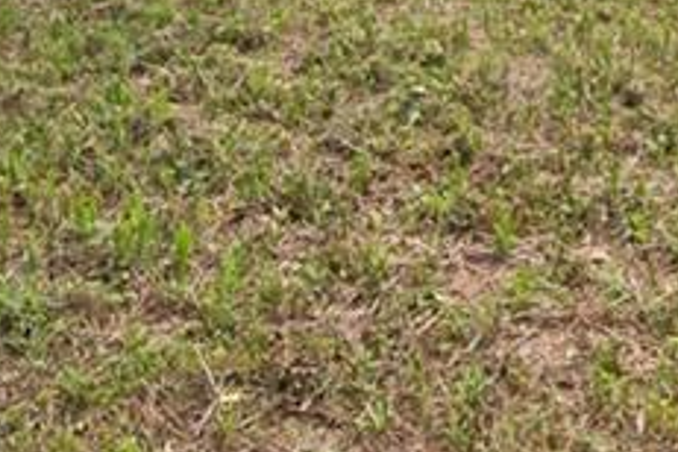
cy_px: -258
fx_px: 1827
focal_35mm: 97
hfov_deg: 20.6
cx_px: 610
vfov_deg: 13.2
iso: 100
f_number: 4
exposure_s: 1/200
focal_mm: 14
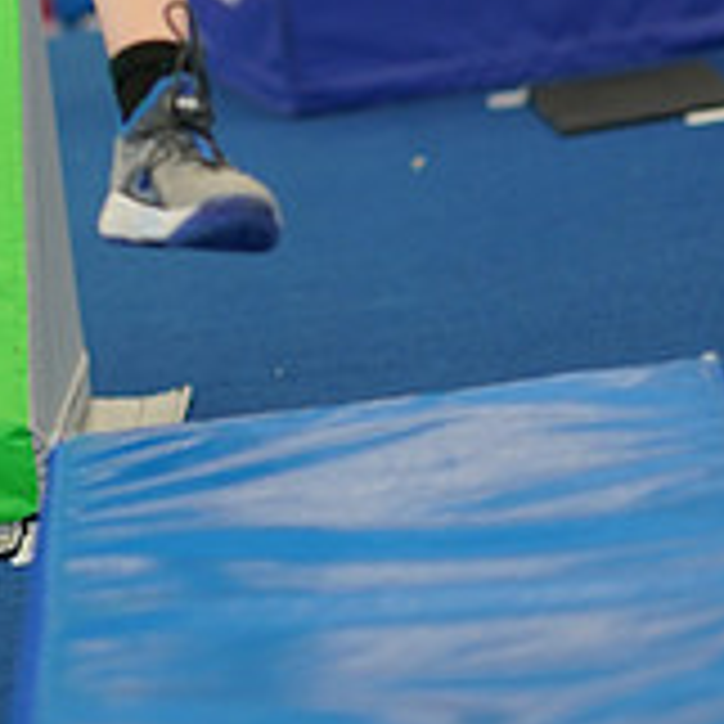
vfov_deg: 6.6
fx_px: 6152
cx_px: -52
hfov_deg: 6.7
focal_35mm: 260
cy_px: -436
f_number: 1.4
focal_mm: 85
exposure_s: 1/500
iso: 800
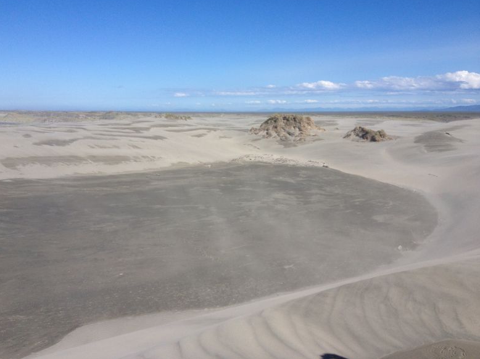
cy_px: 176
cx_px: 235
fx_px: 499
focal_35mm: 36
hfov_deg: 51.4
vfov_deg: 39.6
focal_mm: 4.28
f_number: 2.4
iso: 50
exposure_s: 1/2907
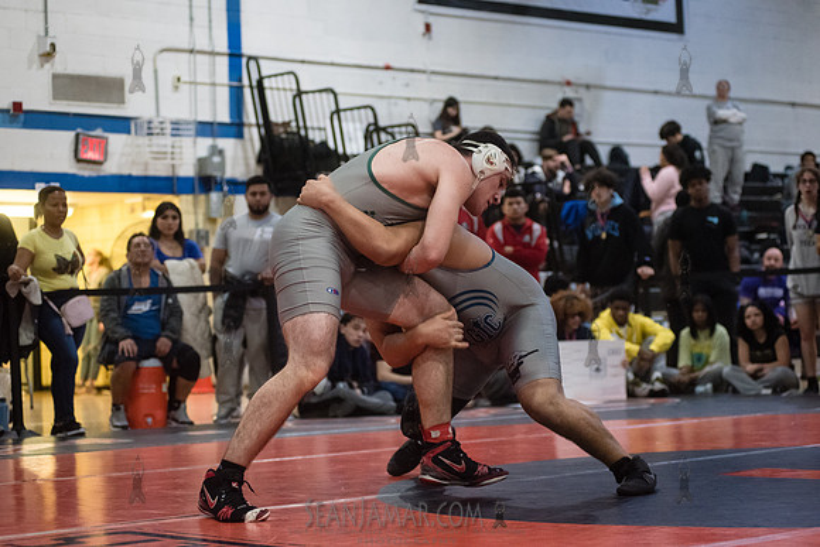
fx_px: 1823
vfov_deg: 17.1
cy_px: 274
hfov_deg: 25.4
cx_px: 410
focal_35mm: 80
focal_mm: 80
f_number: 3.5
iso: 8000
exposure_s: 1/500
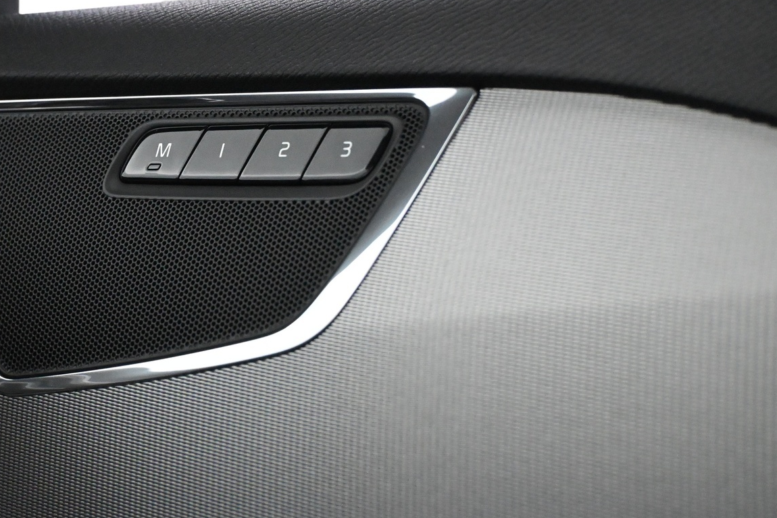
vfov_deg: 19.5
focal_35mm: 70
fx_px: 1505
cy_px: 172
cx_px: 235
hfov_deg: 28.7
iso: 8000
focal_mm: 33
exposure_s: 1/60
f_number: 5
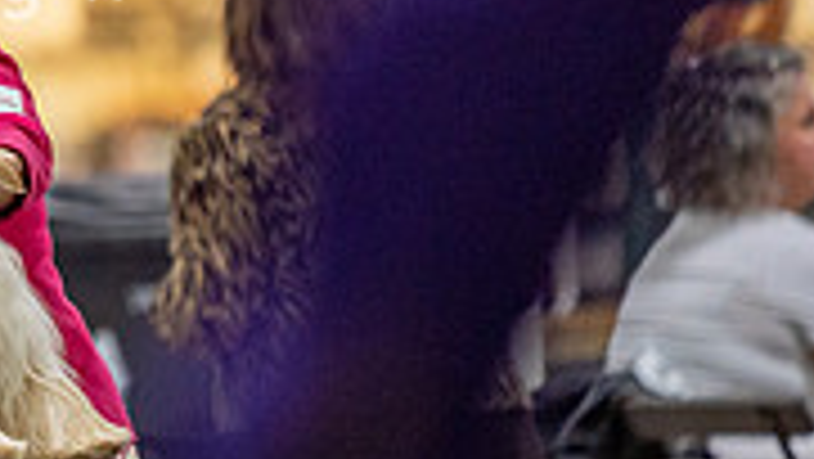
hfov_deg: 3.2
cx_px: -436
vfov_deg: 1.8
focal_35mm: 670
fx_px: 14468
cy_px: 115
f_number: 2.8
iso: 2500
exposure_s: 1/250
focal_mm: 200
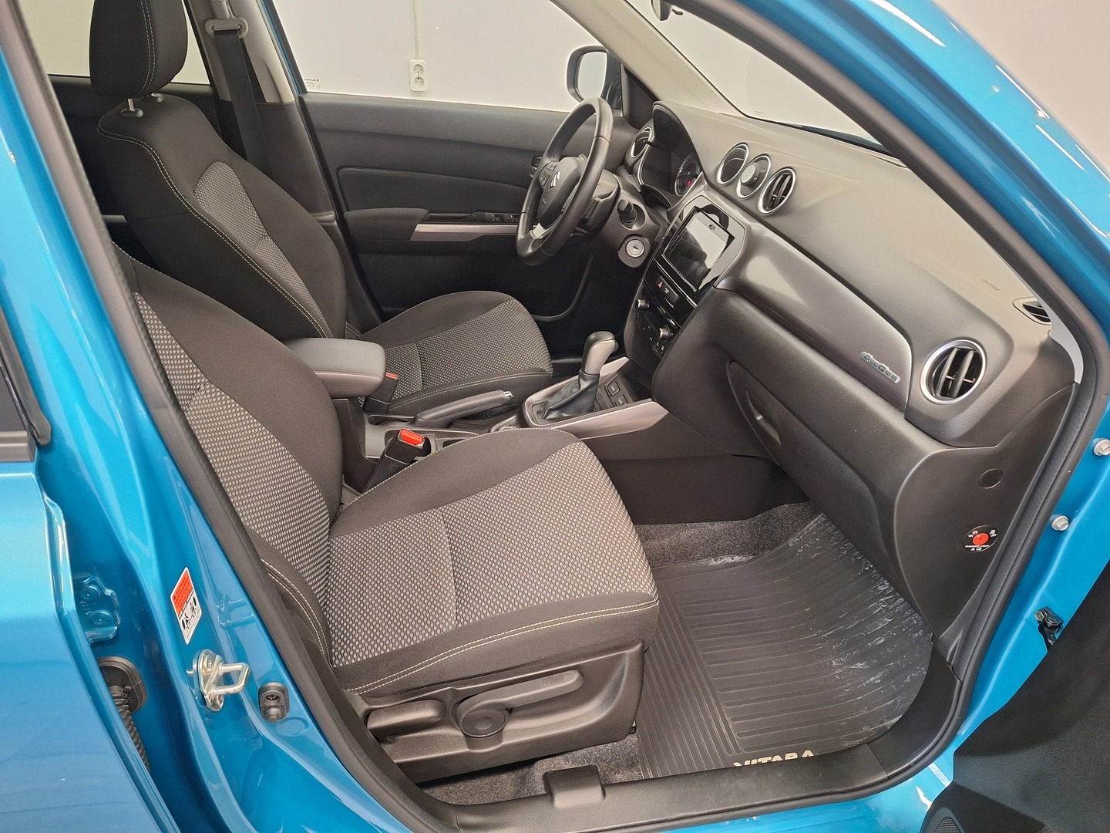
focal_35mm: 23
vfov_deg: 58.9
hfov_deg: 73.9
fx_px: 738
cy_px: 416
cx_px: 555
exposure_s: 1/25
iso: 250
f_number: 1.8
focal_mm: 5.54
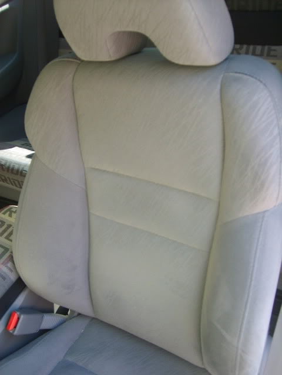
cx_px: 141
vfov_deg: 52.6
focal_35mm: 35
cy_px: 188
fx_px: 380
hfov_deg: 40.7
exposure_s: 1/30
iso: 64
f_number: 2.8
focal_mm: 5.8
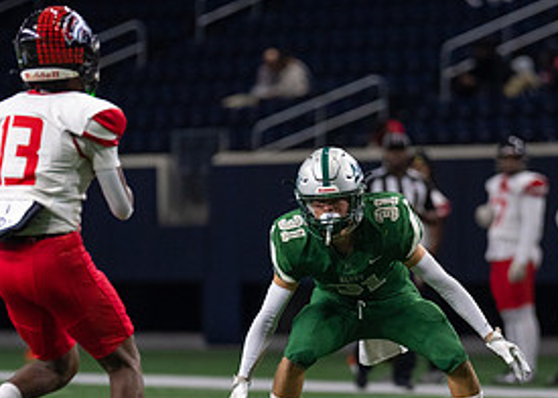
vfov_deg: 2.7
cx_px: 354
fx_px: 8488
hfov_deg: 3.8
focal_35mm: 536
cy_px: 291
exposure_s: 1/1000
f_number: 2.8
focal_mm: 200
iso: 2000
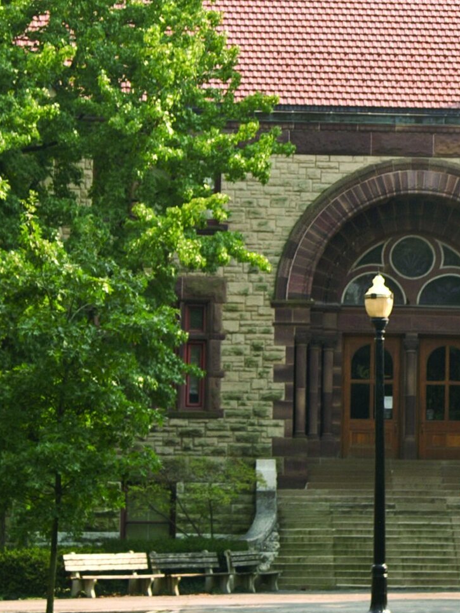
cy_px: -71
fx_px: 3809
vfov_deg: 9.1
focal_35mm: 215
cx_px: 476
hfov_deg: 6.9
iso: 100
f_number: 7.1
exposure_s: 1/160
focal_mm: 60
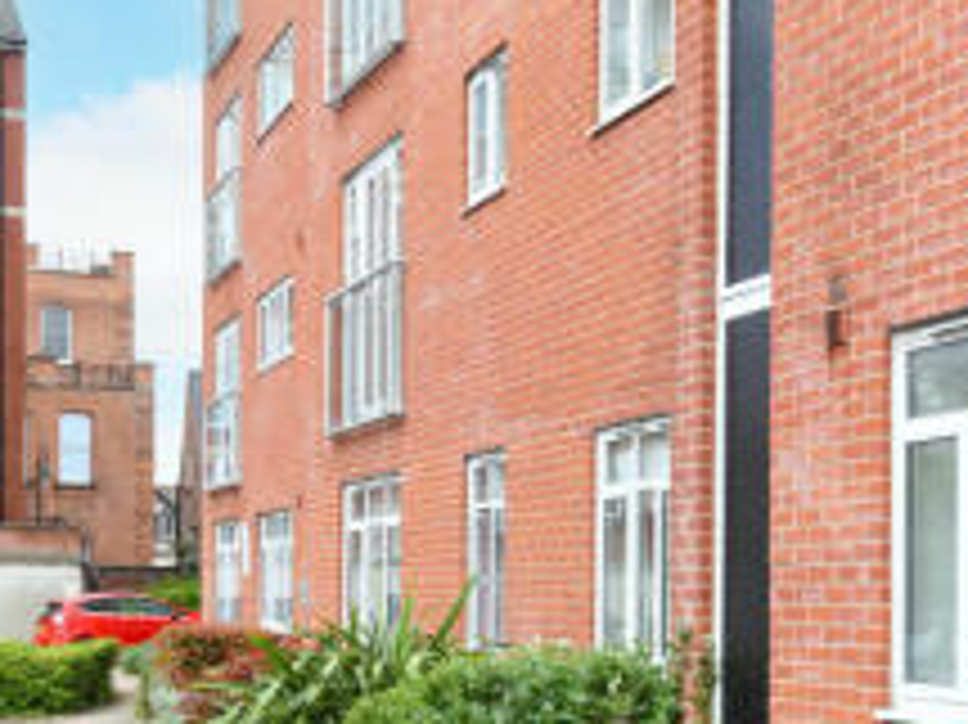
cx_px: 558
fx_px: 1900
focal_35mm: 68
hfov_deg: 28.5
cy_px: 699
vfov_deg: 21.0
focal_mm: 32
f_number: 6.3
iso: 400
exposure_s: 1/640
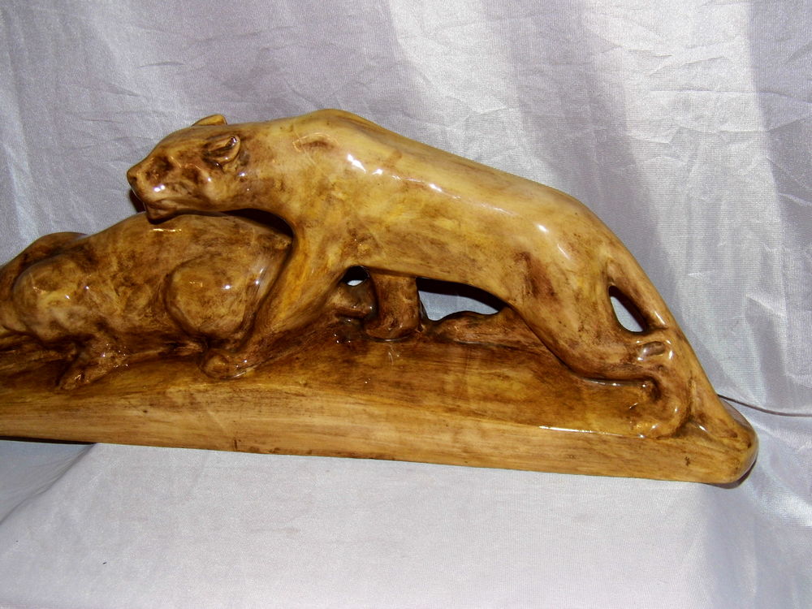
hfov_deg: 43.9
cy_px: 304
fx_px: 1009
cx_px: 406
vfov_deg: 33.6
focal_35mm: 43
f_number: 3.5
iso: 100
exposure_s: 1/60
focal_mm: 7.7
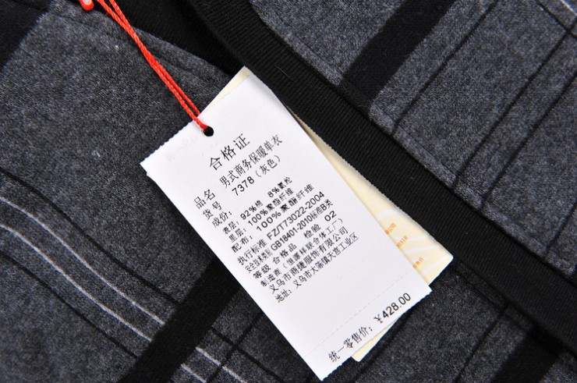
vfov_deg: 23.3
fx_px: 928
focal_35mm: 58
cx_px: 288
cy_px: 192
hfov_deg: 34.5
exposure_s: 1/100
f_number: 13
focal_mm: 58
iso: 320
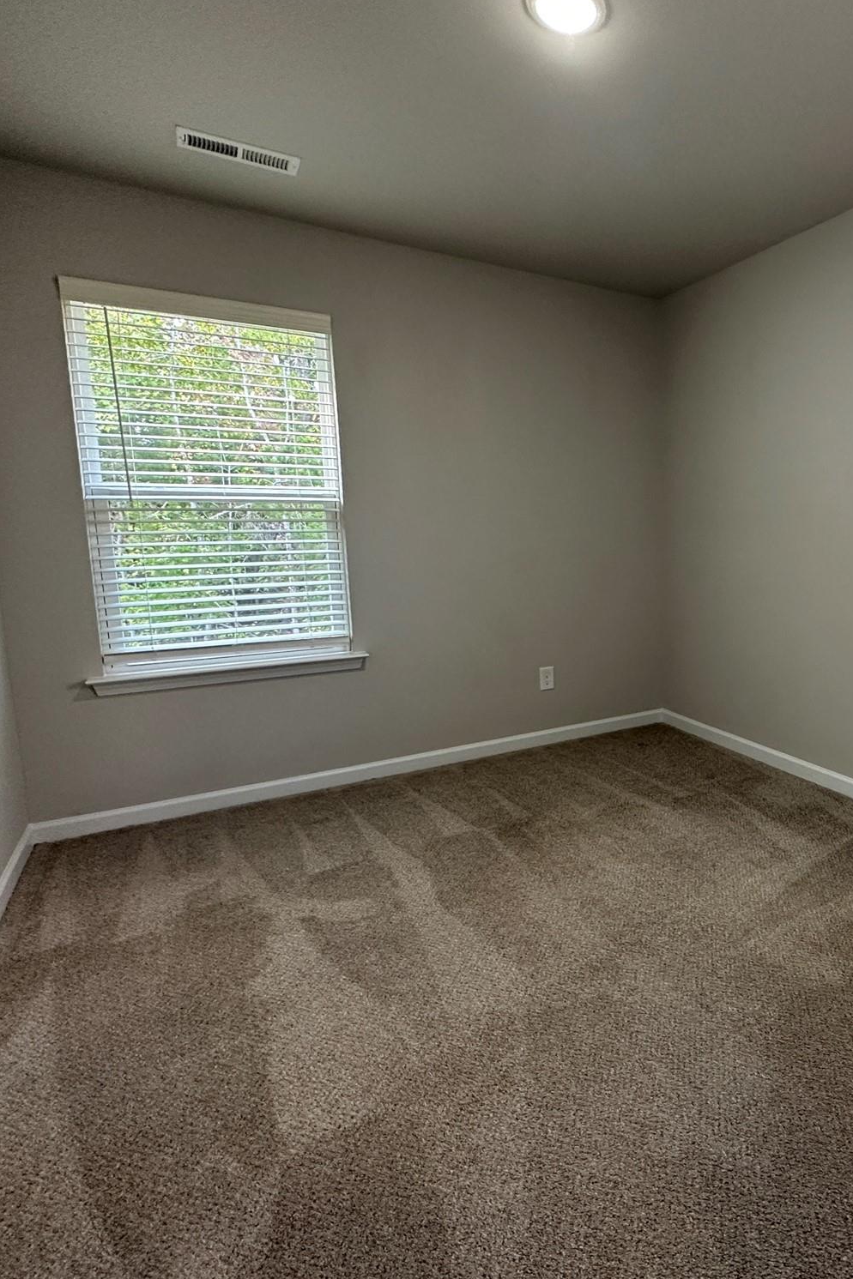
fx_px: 711
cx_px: 699
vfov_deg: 84.0
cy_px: 624
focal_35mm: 20
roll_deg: -0.3
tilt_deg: -7.7
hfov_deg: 56.8
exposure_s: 1/120
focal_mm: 2.22
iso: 250
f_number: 2.2
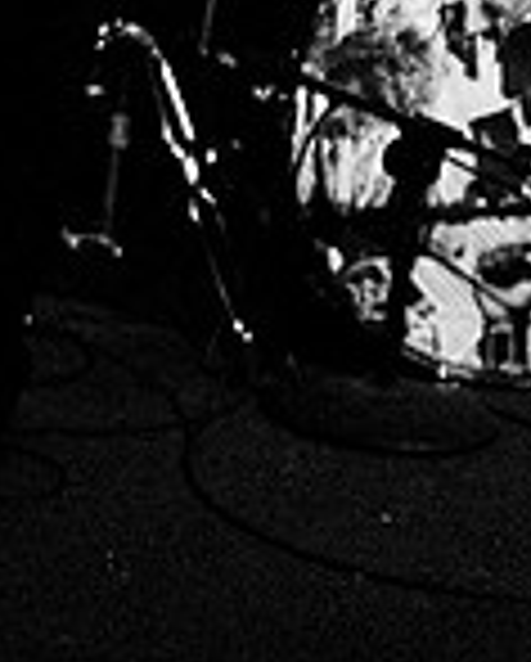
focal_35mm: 129
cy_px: -45
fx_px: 2529
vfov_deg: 14.6
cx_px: 191
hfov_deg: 12.0
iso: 1250
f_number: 1.4
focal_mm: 30
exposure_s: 1/40
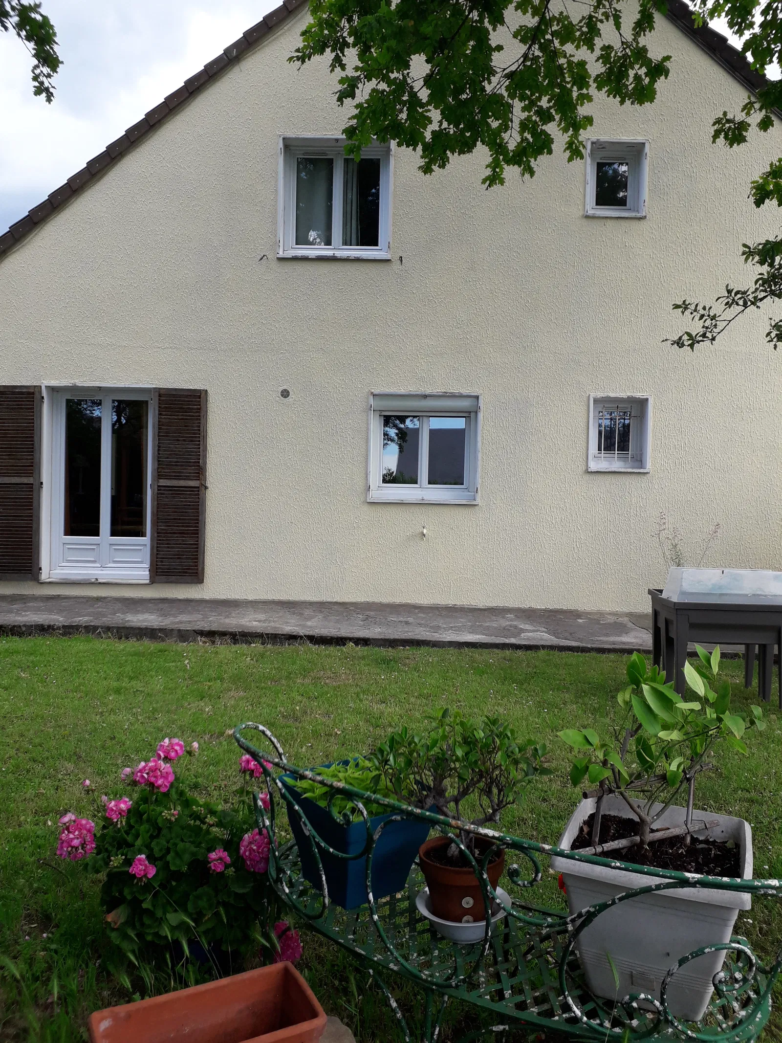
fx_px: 813
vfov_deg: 65.3
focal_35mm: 27
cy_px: 522
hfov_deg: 51.4
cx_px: 391
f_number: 1.9
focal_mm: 3.6
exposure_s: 1/421
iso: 40
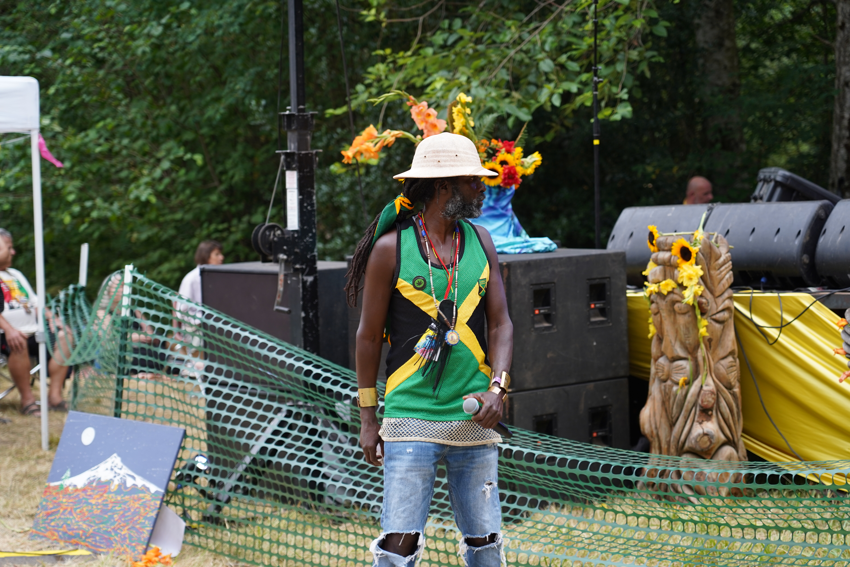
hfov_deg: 19.5
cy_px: 284
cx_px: 425
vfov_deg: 13.0
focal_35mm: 105
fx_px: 2479
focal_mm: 105
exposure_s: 1/160
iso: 400
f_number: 4
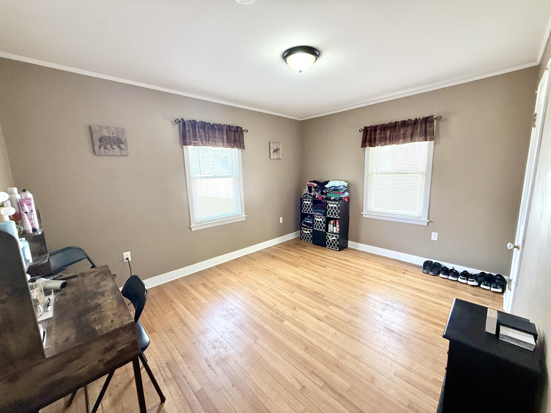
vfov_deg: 85.7
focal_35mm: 14
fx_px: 223
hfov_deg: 102.1
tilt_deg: -8.5
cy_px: 206
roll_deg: +1.4
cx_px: 276
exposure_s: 1/99
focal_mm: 2.22
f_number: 2.2
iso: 250
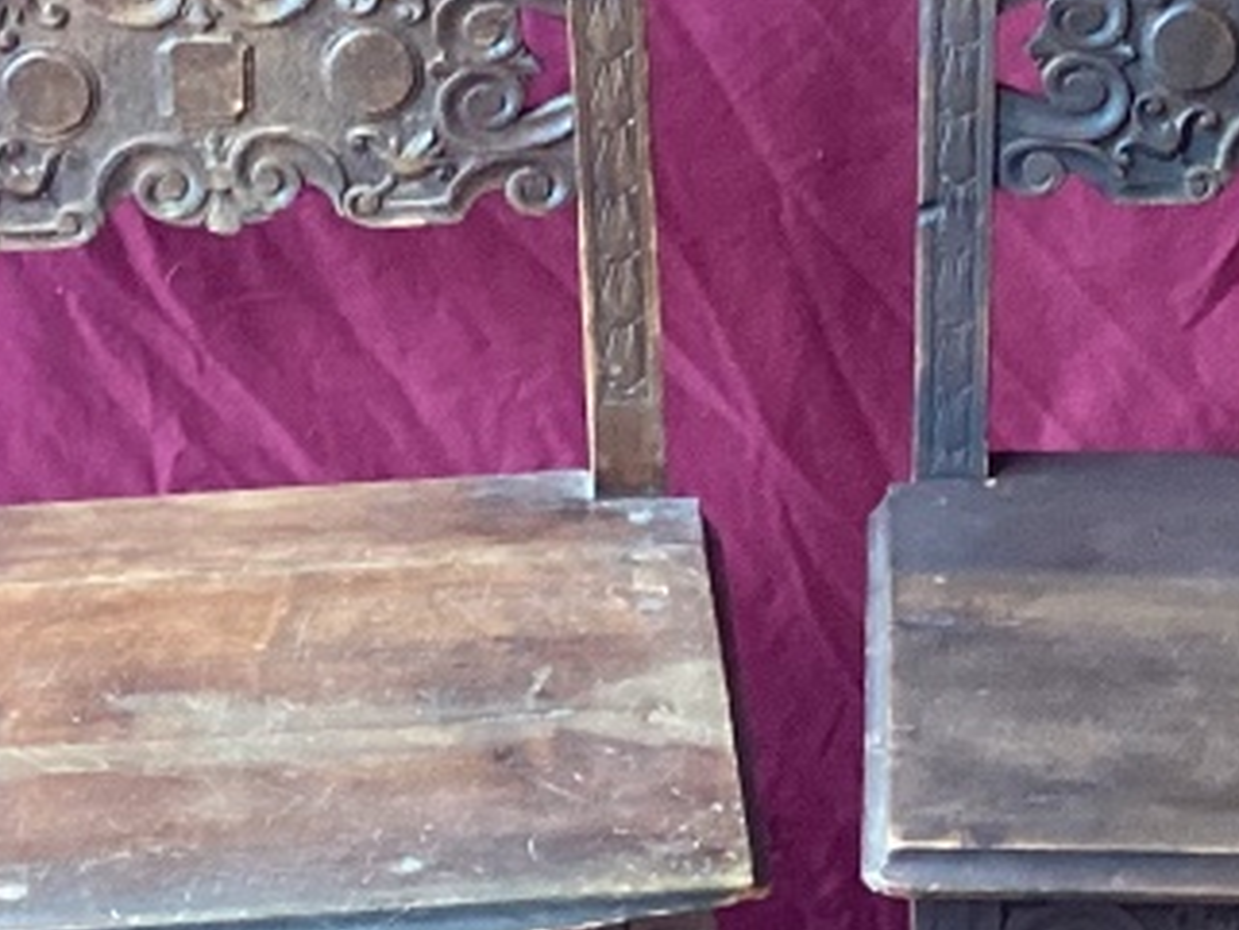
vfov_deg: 12.7
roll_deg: -3.0
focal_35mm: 116
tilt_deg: -20.9
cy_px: 235
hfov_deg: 16.9
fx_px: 4154
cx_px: 865
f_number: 2.4
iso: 320
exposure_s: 1/50
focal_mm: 3.3
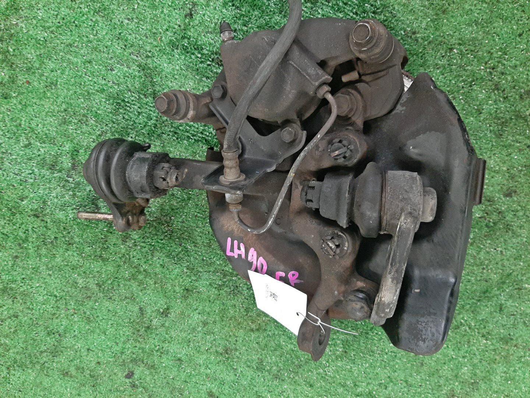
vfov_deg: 53.1
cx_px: 265
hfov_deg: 67.3
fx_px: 398
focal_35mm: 26
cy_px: 199
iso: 256
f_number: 1.7
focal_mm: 3.93
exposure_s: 1/25
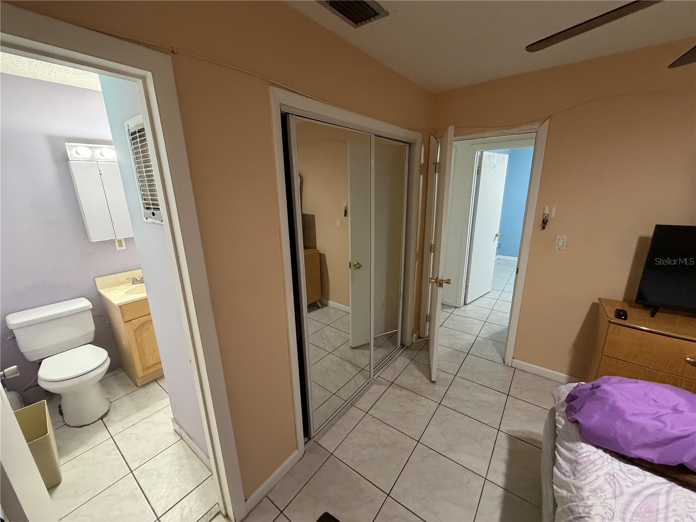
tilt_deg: -15.5
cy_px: 261
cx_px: 348
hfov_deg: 102.1
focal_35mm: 14
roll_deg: +1.6
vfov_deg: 85.7
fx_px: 281
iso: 500
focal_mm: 2.22
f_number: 2.2
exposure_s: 1/60
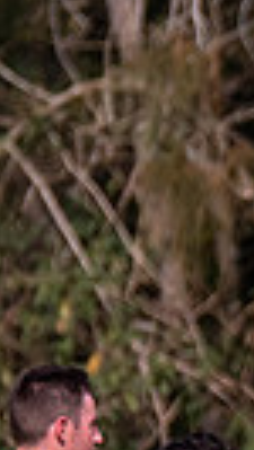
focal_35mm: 3607
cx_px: 586
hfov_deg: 0.3
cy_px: 472
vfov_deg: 0.6
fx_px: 43106
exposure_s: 1/4000
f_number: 6.3
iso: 800
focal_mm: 550
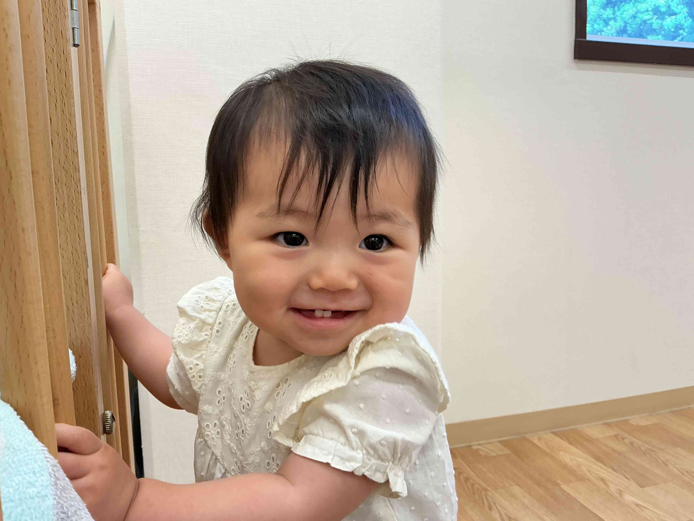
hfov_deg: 61.7
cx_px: 347
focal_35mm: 29
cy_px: 260
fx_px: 581
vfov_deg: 48.2
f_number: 1.8
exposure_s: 1/120
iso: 64
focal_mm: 3
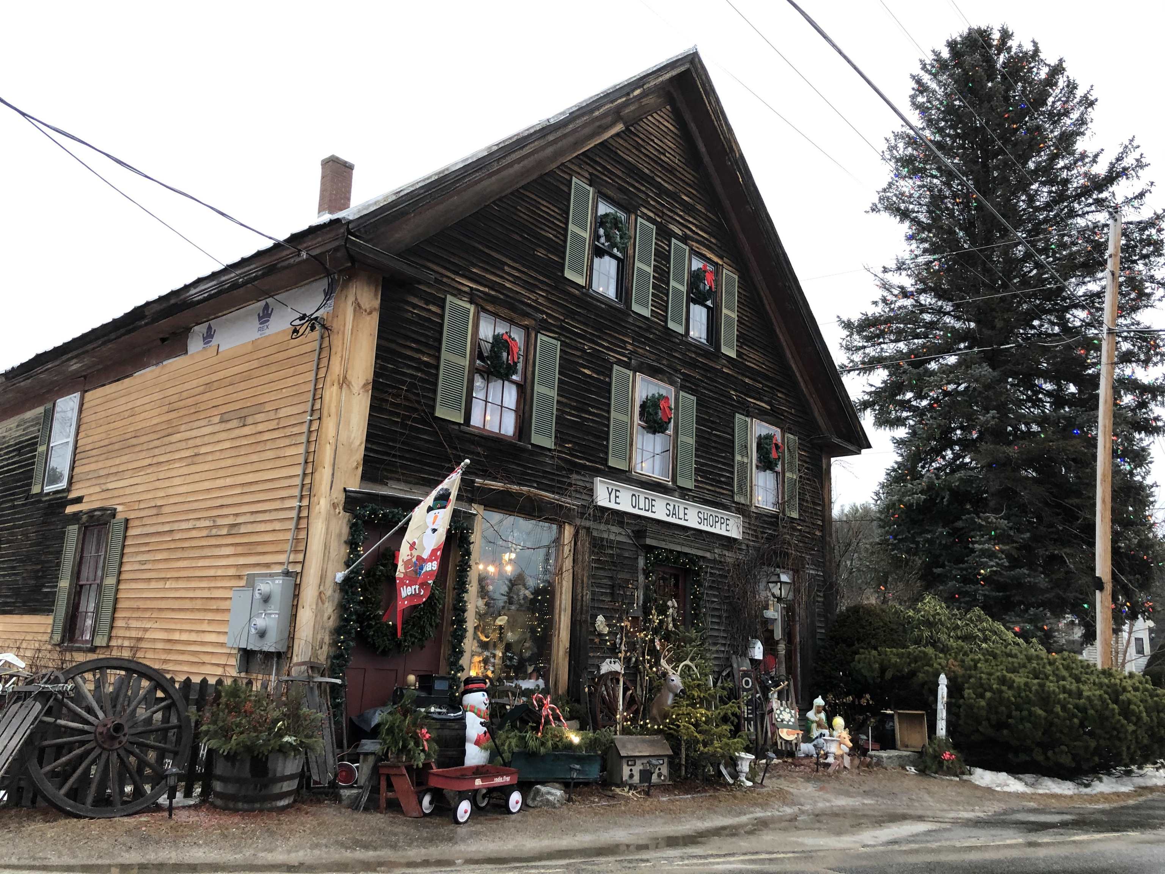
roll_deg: -4.1
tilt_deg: +14.7
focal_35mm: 28
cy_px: 437
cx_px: 582
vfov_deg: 49.7
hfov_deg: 63.4
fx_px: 942
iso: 25
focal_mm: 4
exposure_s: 1/30
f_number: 1.8
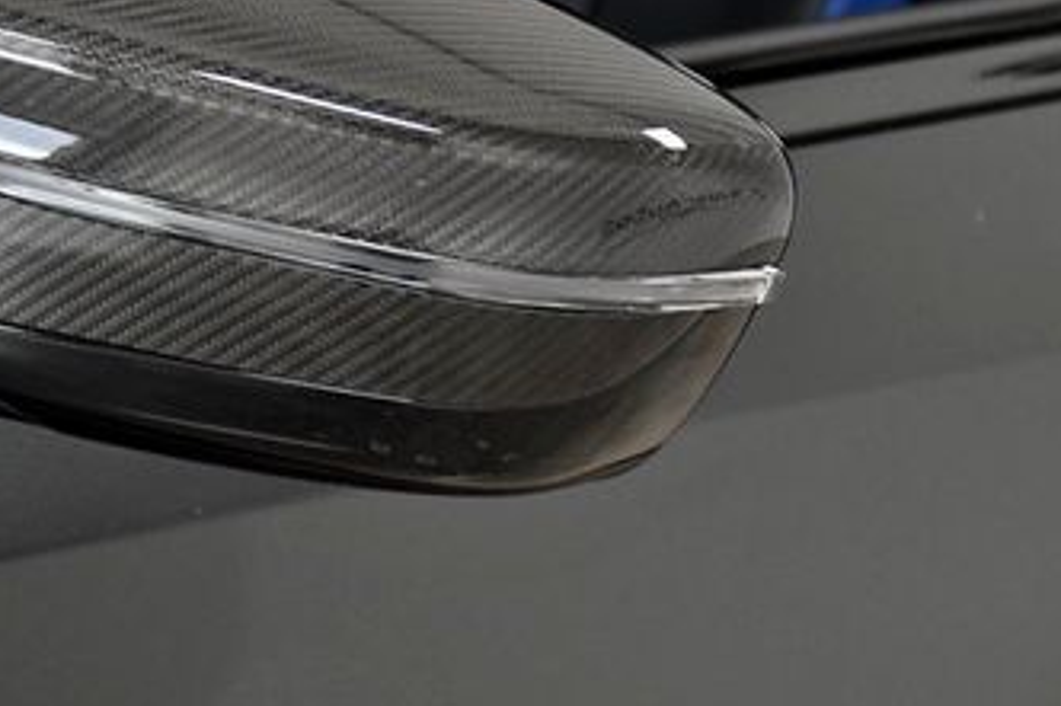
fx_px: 6363
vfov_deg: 6.3
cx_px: 125
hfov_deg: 9.5
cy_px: 136
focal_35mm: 216
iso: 2500
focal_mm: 75
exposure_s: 1/400
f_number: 5.6
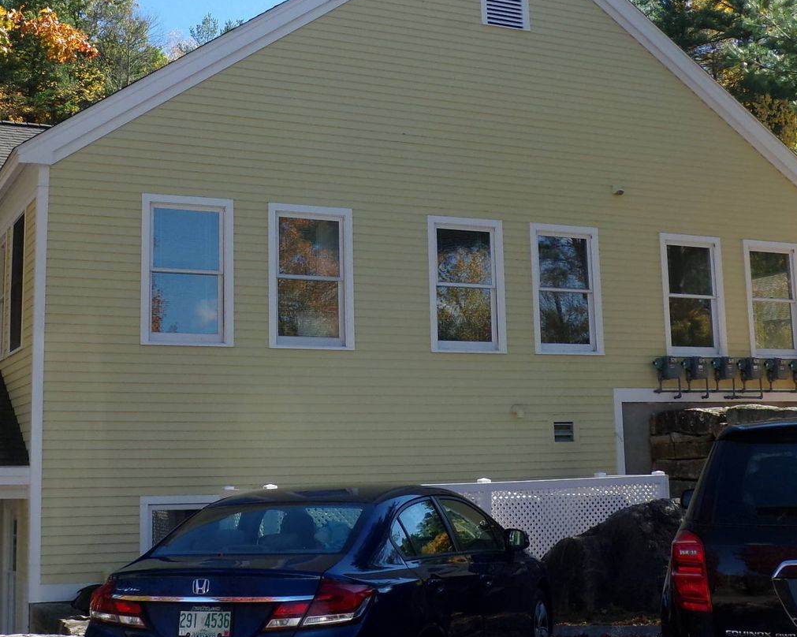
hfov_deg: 36.5
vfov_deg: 29.4
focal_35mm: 51
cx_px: 315
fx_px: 1203
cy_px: 203
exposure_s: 1/140
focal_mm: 5.9
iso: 100
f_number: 7.99
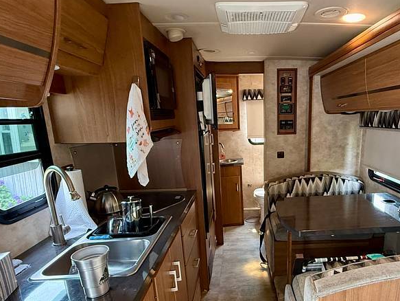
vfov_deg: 56.3
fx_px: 277
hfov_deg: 70.4
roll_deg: -1.3
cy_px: 185
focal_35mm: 24
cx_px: 250
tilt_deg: -8.4
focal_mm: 2.22
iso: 320
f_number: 2.2
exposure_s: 1/72
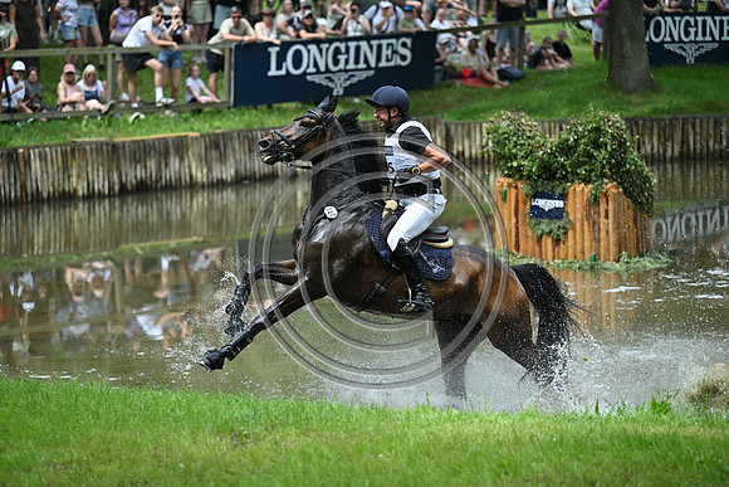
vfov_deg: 9.8
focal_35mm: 140
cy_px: 244
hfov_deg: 14.7
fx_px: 2836
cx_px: 364
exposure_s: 1/1250
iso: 250
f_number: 3.2
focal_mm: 140
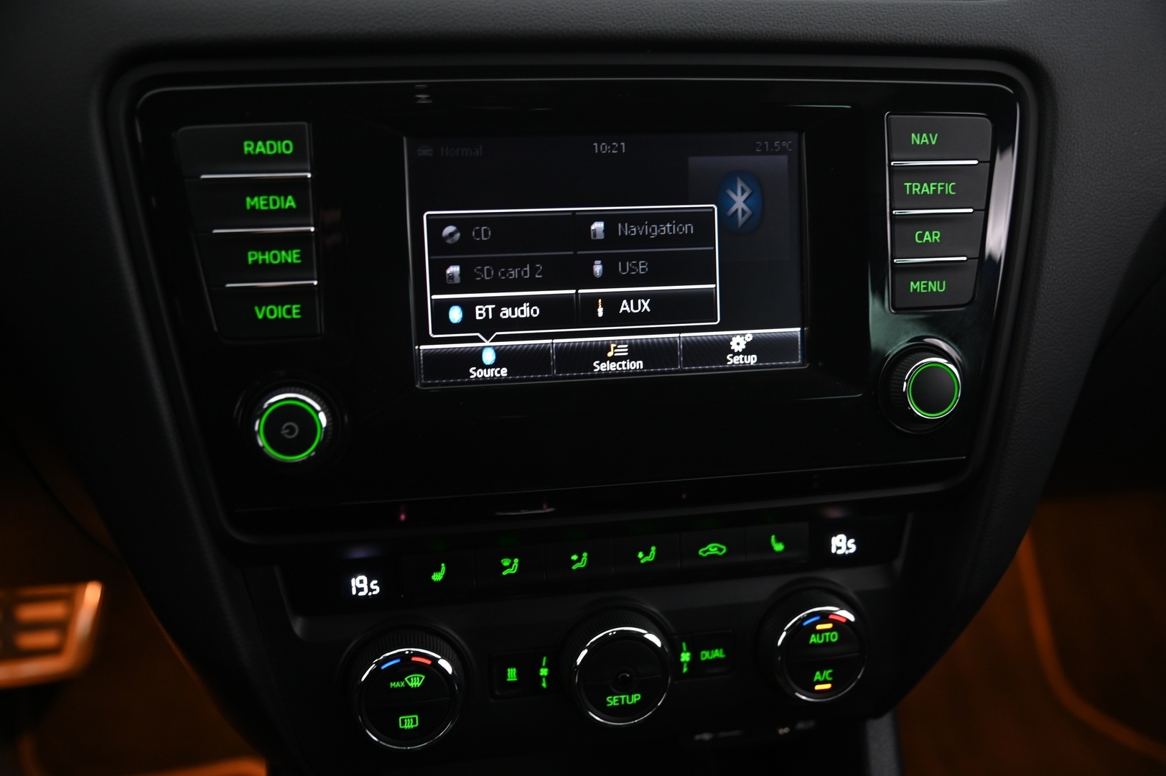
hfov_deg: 50.7
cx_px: 583
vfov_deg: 35.0
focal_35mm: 38
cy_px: 388
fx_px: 1230
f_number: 4
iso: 2000
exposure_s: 1/15
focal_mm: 38
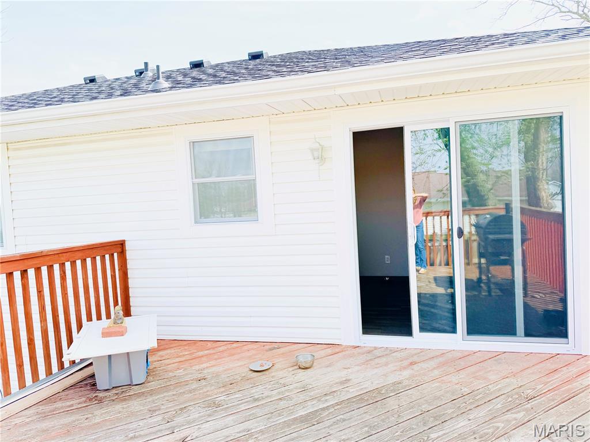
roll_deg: +3.6
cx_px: 295
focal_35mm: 24
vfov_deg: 56.8
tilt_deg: -1.9
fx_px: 409
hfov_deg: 71.6
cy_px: 221
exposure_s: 1/2703
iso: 100
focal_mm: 6.76
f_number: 1.78
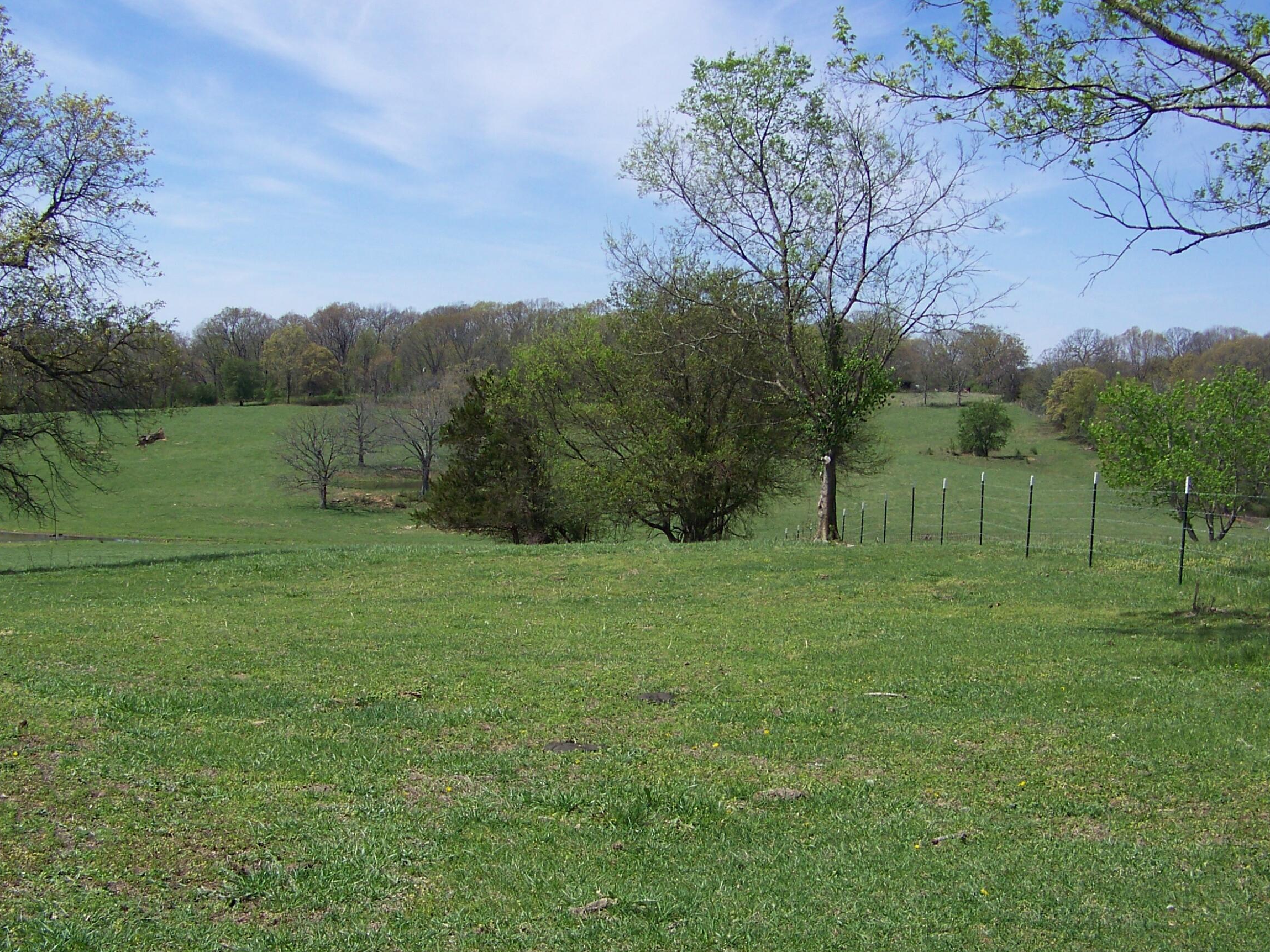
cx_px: 676
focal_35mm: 47
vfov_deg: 30.9
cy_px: 506
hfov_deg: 40.4
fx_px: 1724
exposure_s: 1/1000
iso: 64
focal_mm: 5.85
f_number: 2.8
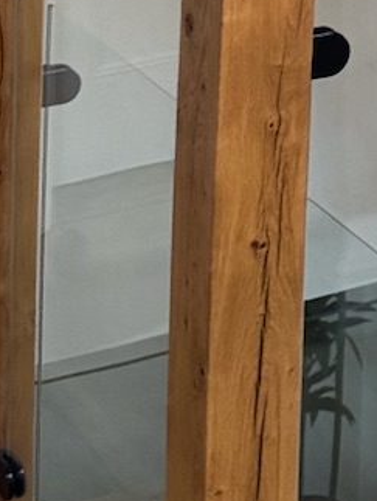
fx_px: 2203
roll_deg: -2.2
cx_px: 591
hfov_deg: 9.5
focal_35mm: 152
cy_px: -495
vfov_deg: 11.7
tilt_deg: -4.7
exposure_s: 1/50
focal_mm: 6.86
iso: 250
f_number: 1.78
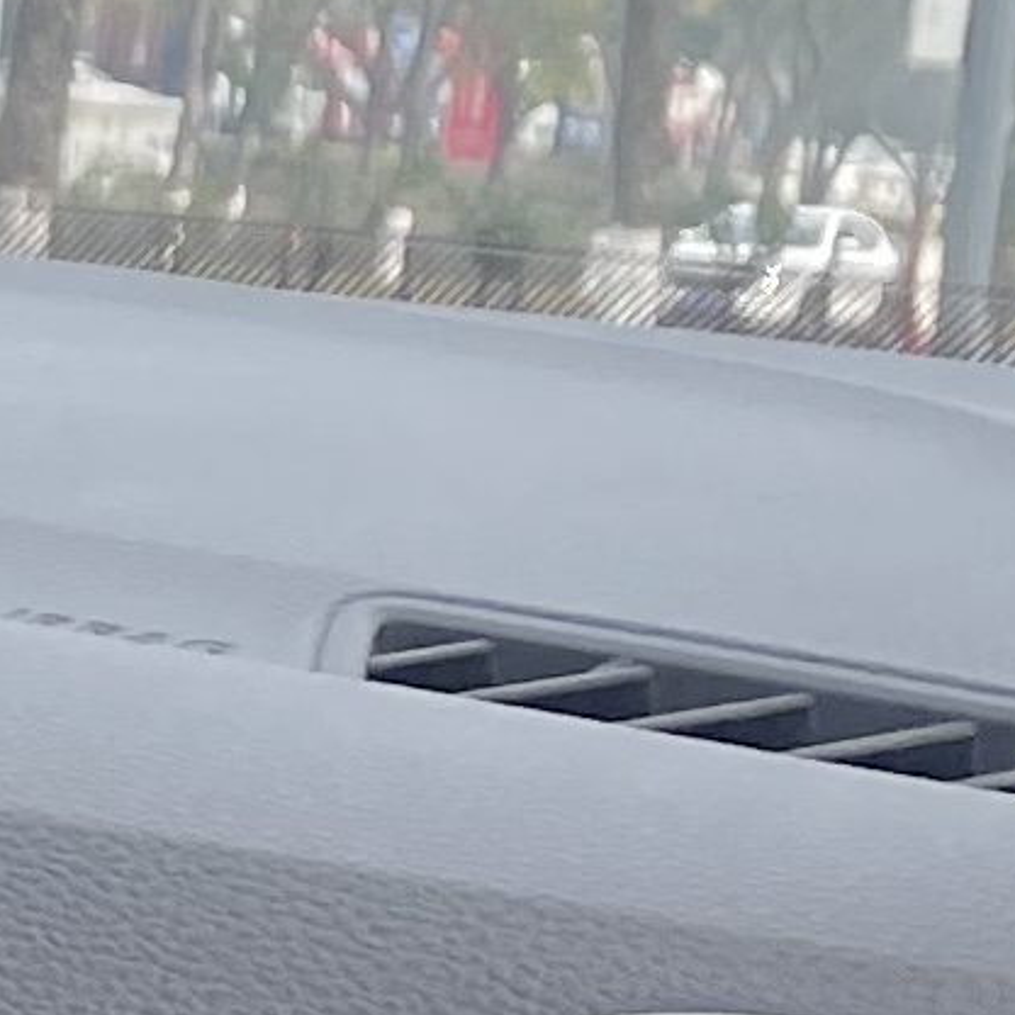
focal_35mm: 222
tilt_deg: -8.6
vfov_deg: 7.8
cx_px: -2456
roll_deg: -3.8
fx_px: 7365
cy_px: 1003
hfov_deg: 6.8
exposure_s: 1/818
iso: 32
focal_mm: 4.2
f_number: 1.6
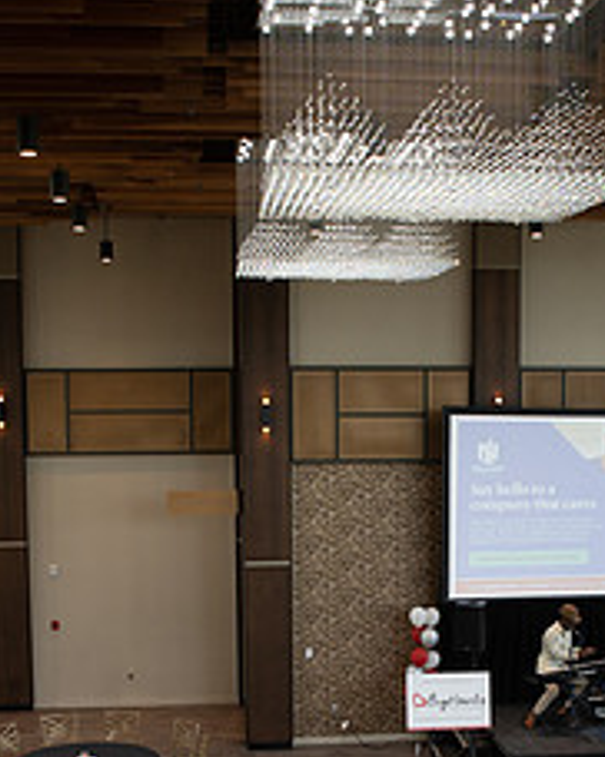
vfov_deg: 31.4
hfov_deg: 25.7
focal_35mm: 59
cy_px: 564
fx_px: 1322
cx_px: 396
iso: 800
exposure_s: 1/200
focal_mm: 24
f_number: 5
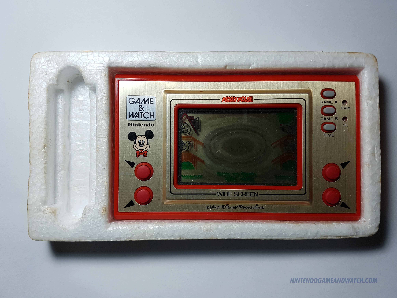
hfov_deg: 67.3
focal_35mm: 26
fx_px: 298
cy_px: 149
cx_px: 198
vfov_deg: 53.1
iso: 50
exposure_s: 1/273
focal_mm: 4.2
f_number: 1.7
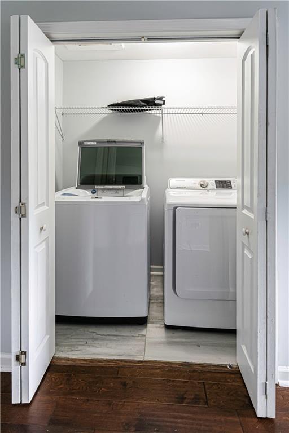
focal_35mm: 18
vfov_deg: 90.0
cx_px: 144
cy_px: 216
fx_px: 217
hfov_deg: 67.4
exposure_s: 1/4
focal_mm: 12
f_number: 8
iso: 200
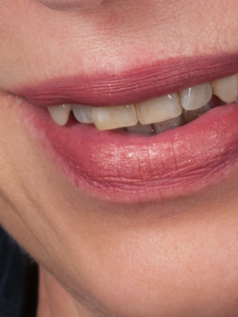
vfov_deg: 3.0
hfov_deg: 2.2
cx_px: 52
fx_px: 6103
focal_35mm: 666
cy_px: -48
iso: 200
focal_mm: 70
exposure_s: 1/125
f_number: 11
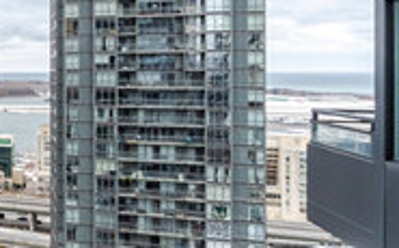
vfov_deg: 24.1
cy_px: 72
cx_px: -216
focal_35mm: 53
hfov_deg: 26.3
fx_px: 575
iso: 200
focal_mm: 10
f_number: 16
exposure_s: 1/60
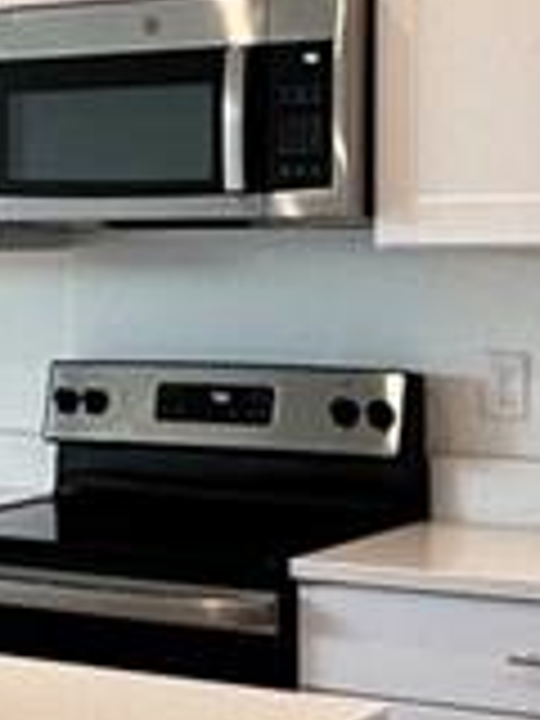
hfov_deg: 13.2
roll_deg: +1.0
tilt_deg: -3.7
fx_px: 2184
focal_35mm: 105
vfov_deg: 18.7
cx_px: -292
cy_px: 360
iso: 160
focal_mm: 2.22
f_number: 2.2
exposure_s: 1/120
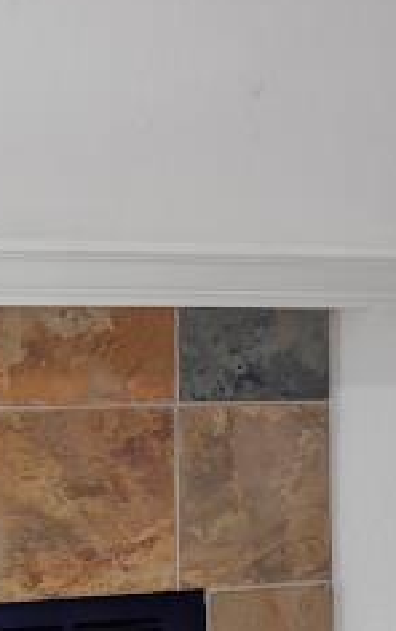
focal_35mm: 175
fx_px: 3015
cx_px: 1110
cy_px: 525
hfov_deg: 6.9
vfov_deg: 11.9
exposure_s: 1/120
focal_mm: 5.96
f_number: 1.6
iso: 64
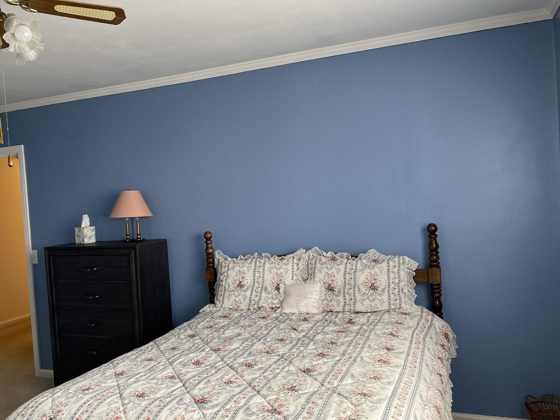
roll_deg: +3.6
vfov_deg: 44.2
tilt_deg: -1.9
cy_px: 213
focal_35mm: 32
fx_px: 518
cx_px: 222
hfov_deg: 56.3
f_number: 1.6
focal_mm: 5.1
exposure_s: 1/106
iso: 125
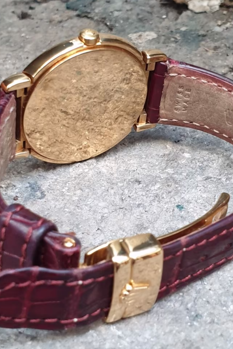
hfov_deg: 46.4
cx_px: 124
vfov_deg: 65.5
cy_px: 176
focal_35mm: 28
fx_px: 272
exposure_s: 1/50
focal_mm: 4.3
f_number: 2.4
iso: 250
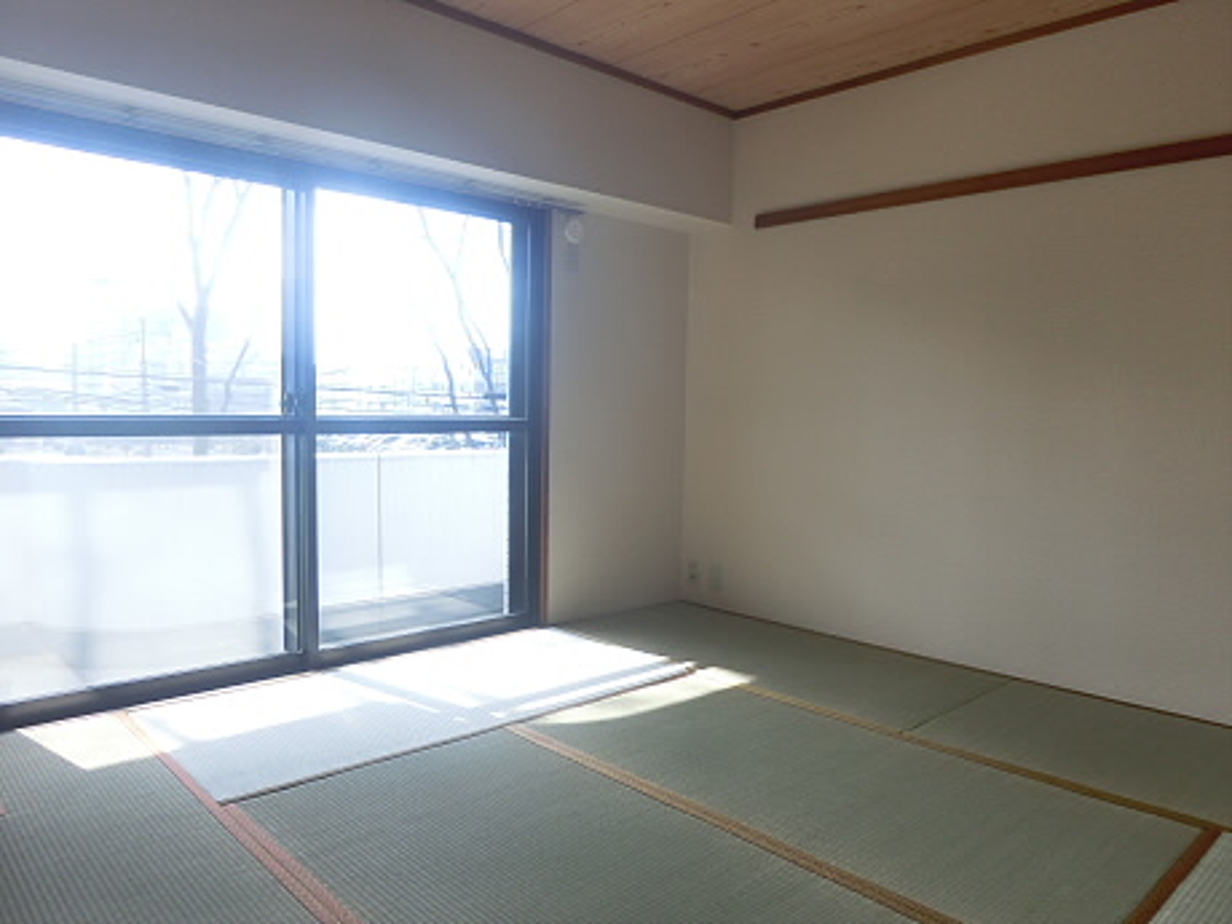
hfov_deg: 69.4
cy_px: 462
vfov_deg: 54.9
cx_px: 616
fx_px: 890
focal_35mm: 25
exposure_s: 1/125
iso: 100
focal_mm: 4.5
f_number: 3.5
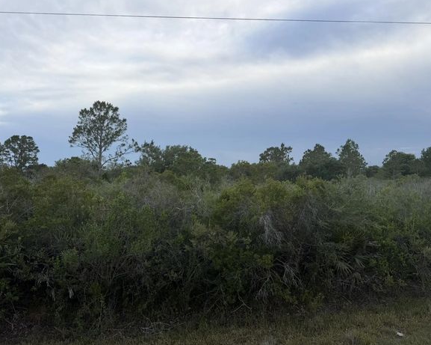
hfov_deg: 66.0
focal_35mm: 26
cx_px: 221
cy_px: 172
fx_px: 331
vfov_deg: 54.9
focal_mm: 6.76
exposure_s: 1/1437
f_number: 1.78
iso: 80
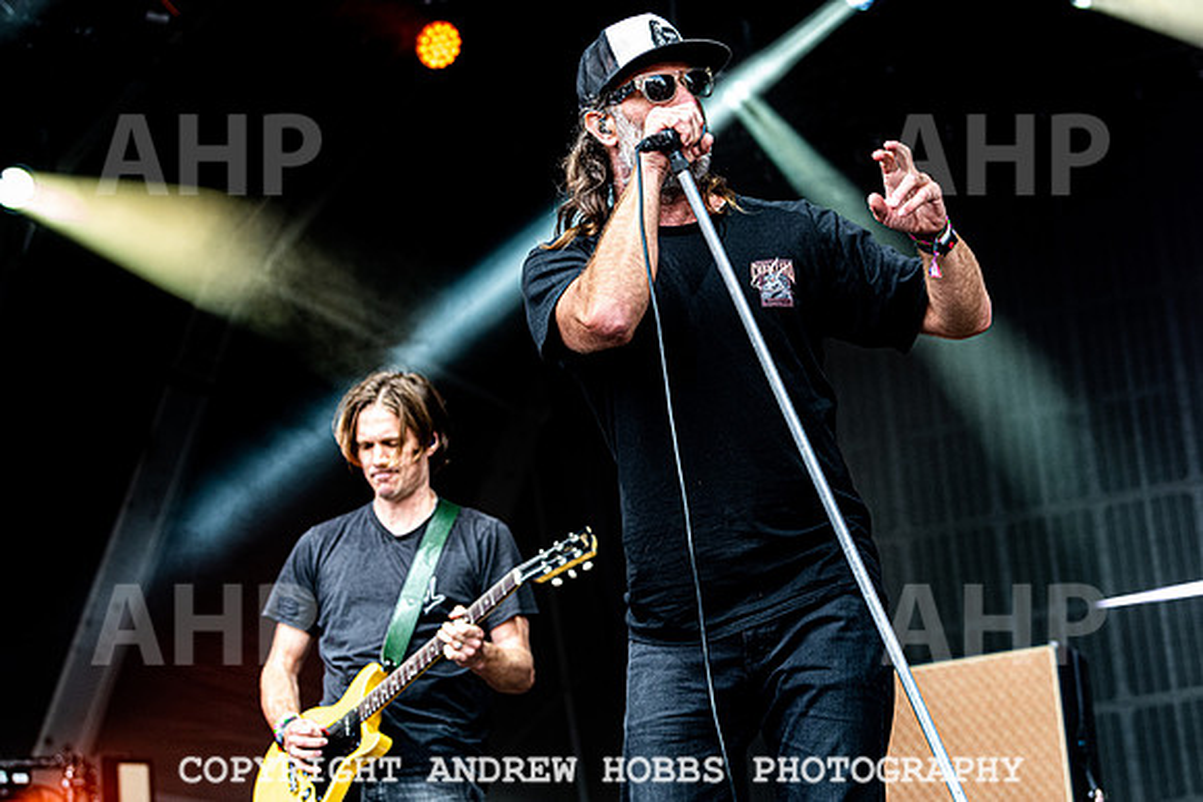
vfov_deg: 16.5
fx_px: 2768
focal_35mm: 83
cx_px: 712
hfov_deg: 24.5
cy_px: 364
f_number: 4
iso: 1250
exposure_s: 1/640
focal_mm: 70
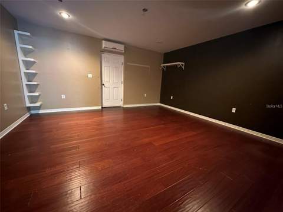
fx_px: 114
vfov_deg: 85.7
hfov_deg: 102.1
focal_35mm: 14
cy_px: 106
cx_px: 142
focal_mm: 2.22
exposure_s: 1/30
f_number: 2.2
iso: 1250
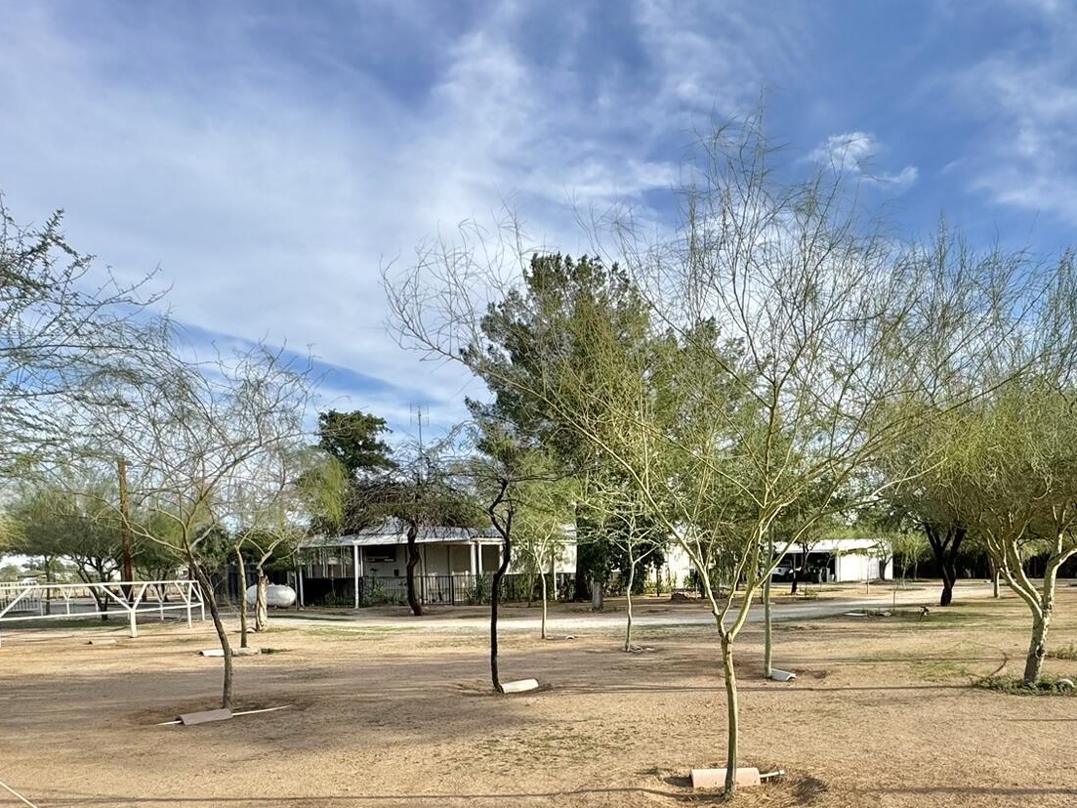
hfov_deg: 65.6
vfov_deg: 50.7
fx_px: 809
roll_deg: +0.3
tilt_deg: -3.1
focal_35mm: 26
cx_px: 712
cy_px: 612
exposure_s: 1/889
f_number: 2.2
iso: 40
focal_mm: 2.22
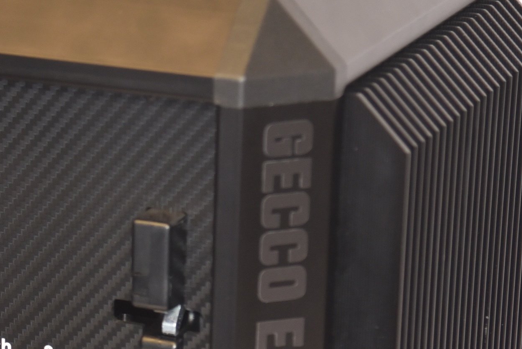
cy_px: 372
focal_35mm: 225
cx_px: -75
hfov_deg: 9.0
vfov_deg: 6.1
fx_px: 3264
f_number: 4
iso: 900
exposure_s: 1/60
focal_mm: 70
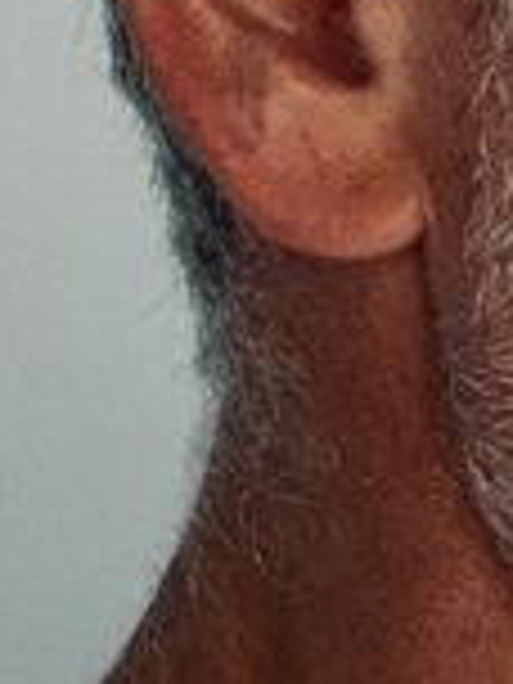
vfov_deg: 9.2
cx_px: 567
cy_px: 220
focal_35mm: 215
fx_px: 4248
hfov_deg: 6.9
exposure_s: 1/100
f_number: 2.2
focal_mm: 2.87
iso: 64
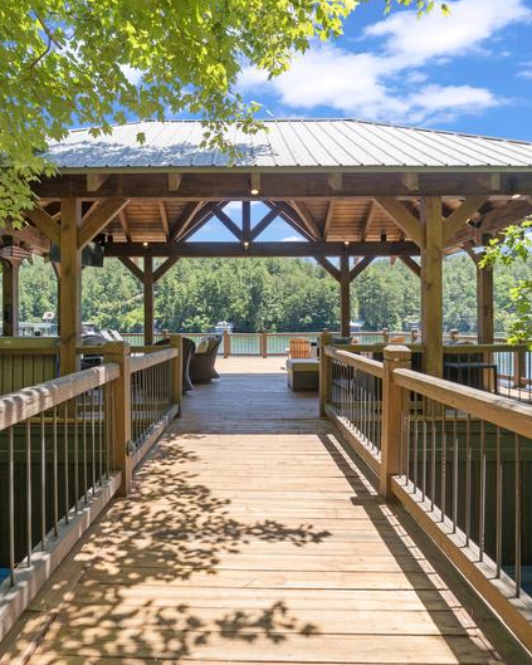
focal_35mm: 24
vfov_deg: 70.9
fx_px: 467
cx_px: 250
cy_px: 336
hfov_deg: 59.3
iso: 250
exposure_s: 1/100
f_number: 4.5
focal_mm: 11
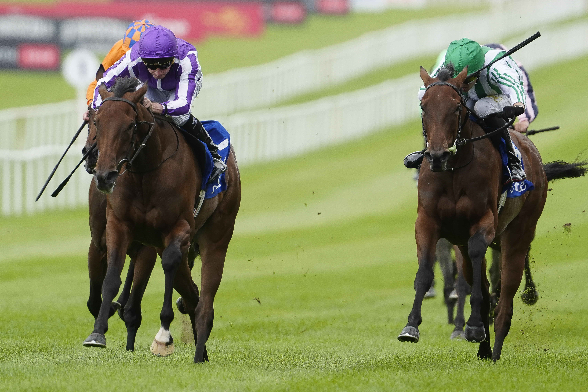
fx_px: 9799
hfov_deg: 3.4
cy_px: 196
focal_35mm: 600
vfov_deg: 2.3
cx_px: 294
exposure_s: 1/1250
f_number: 5.6
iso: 800
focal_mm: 600
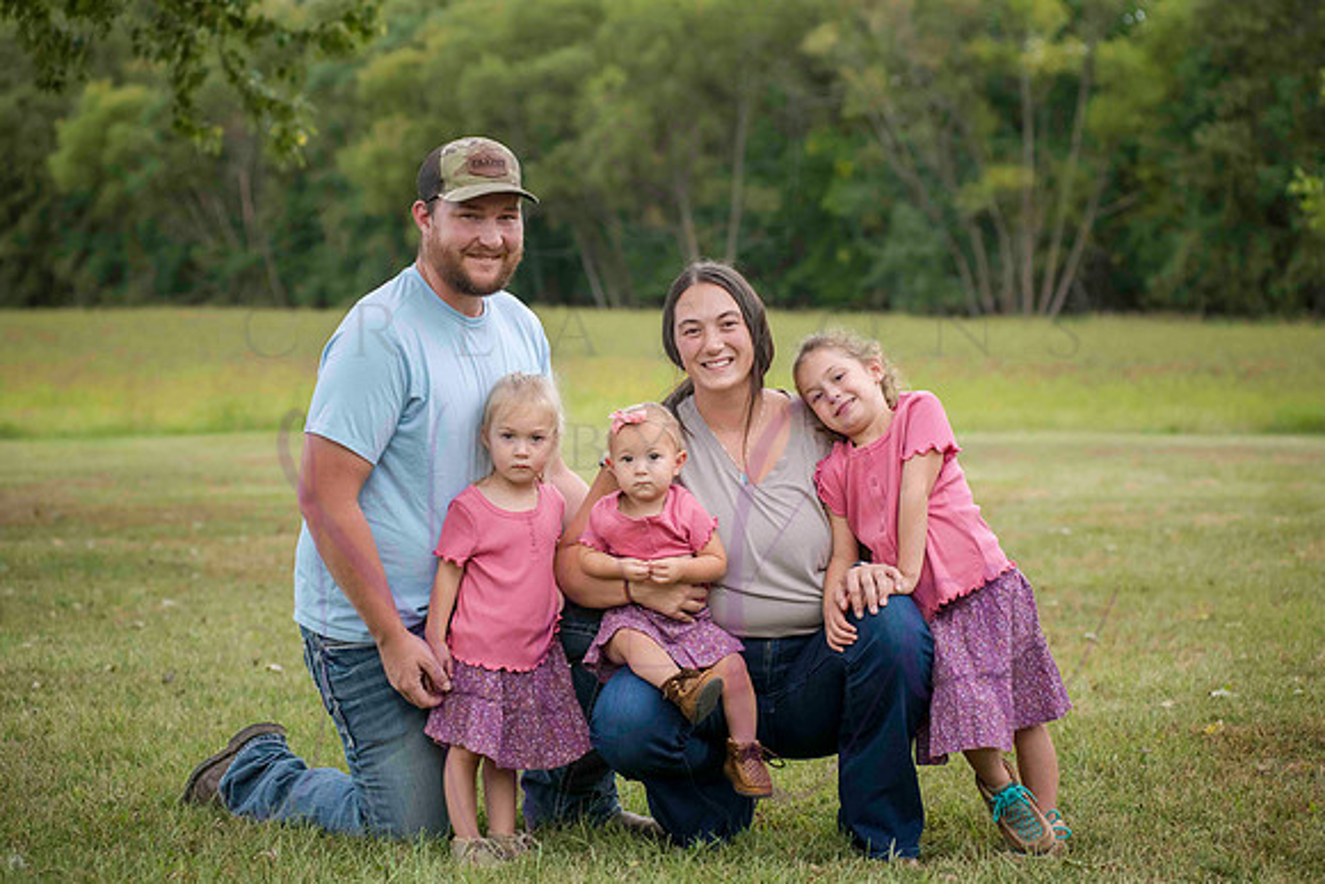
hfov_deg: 24.3
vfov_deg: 16.4
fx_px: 3071
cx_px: 662
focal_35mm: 83
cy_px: 442
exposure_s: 1/500
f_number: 4.5
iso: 400
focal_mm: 80
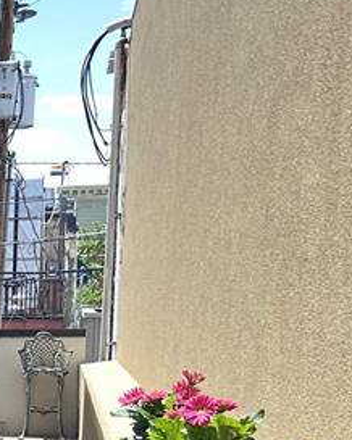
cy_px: 427
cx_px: -465
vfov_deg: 21.1
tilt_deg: -5.6
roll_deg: -0.2
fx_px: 1147
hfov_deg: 13.4
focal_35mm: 88
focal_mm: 6.86
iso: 80
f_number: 1.78
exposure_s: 1/471
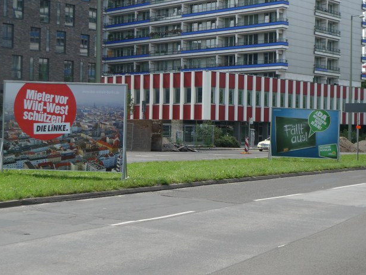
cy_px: 127
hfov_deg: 29.8
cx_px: 180
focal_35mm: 65
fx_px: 687
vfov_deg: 22.6
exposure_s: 1/500
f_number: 3.2
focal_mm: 12.8
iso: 80
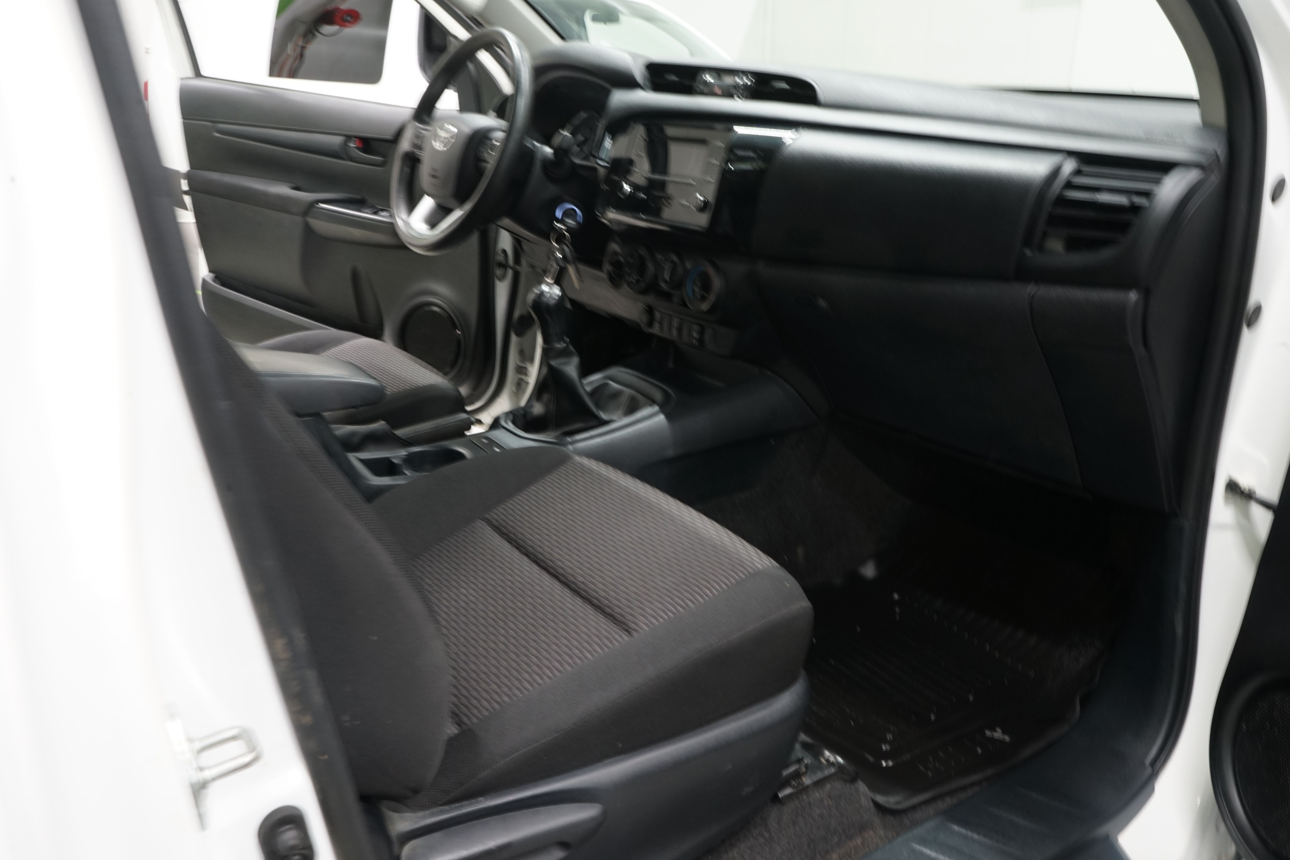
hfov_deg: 65.5
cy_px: 430
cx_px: 645
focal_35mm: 28
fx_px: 1003
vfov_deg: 46.4
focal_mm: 28
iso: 800
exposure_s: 1
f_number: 18
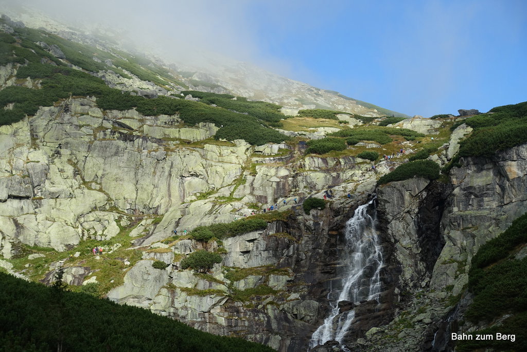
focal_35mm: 70
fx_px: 1025
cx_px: 264
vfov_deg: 19.5
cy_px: 176
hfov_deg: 28.8
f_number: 5.6
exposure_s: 1/320
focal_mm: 25.7
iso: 125
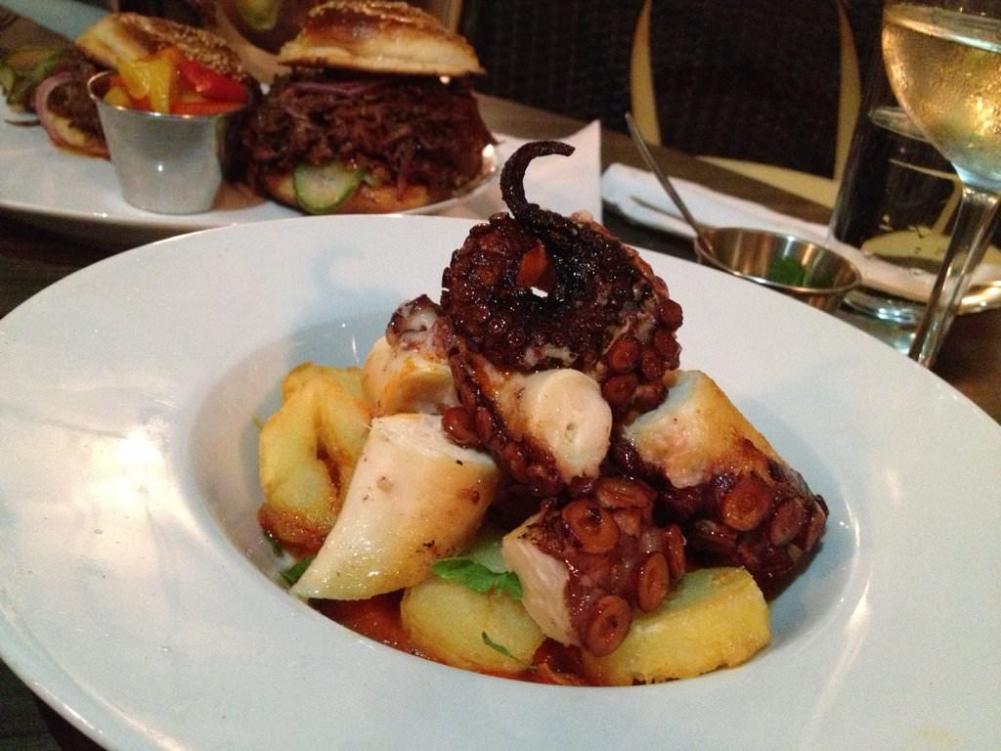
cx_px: 500
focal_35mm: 35
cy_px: 376
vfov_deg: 40.7
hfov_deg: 52.6
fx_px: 1012
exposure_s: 1/15
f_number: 2.4
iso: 800
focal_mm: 4.28
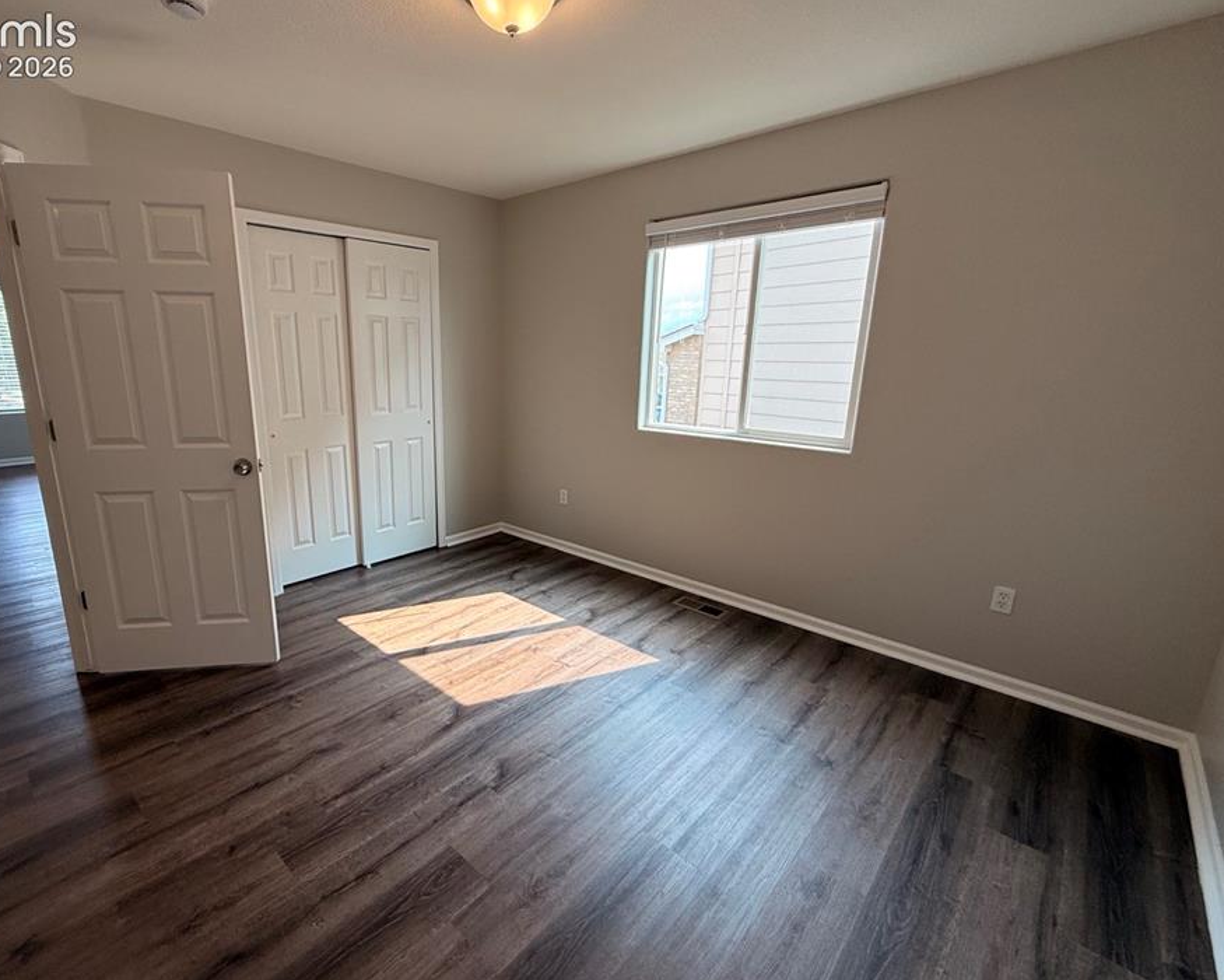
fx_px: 580
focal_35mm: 16
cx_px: 519
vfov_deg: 80.4
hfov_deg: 92.4
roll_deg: -0.2
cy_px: 491
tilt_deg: -13.8
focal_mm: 2.22
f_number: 2.2
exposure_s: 1/111
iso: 50
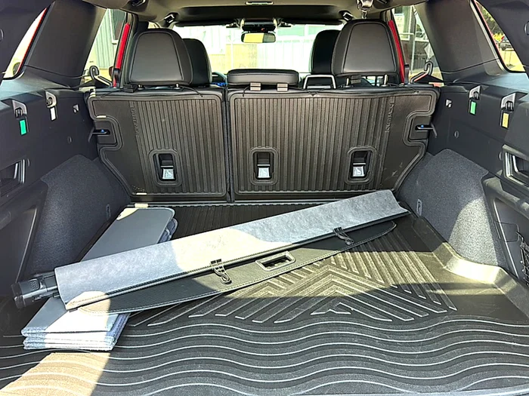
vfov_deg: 54.9
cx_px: 264
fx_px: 382
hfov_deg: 69.4
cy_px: 198
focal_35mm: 25
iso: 125
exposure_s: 1/266
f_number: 1.78
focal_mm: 6.86
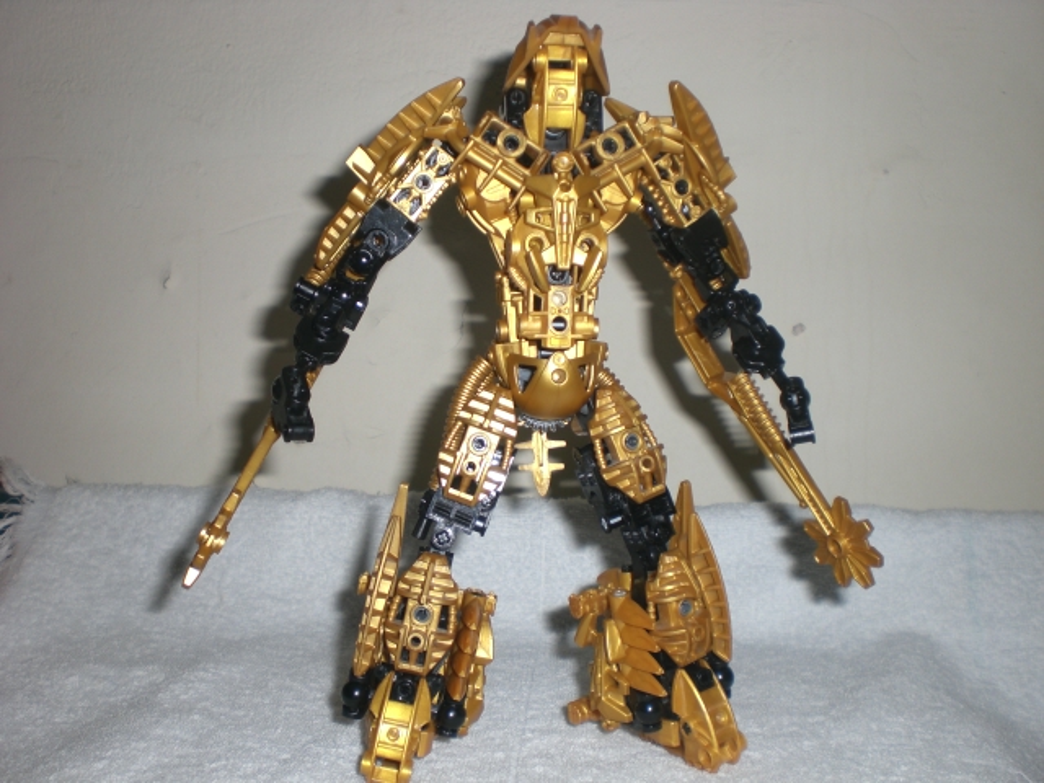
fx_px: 1146
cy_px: 392
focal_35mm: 38
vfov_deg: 37.7
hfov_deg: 49.0
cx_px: 522
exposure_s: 1/60
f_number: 3.1
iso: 50
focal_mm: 6.3
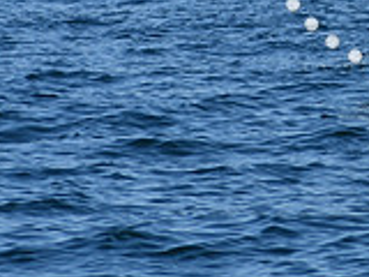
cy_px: -135
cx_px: 459
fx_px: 9477
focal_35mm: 889
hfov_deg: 2.2
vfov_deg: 1.7
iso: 200
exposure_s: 1/1250
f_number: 6.3
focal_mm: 170
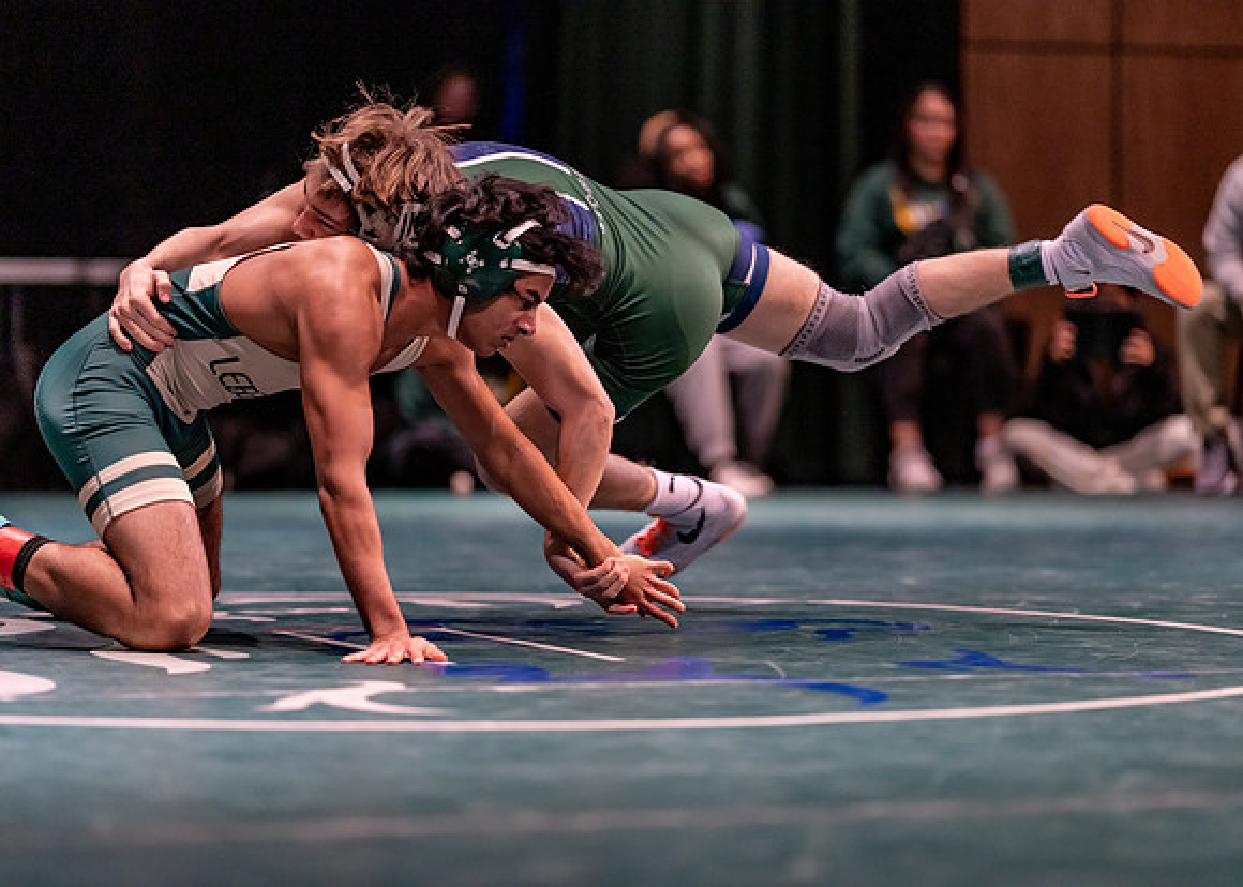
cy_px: 444
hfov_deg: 14.2
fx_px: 4993
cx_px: 622
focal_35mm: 141
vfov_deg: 10.2
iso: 2000
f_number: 1.8
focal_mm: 135
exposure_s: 1/800
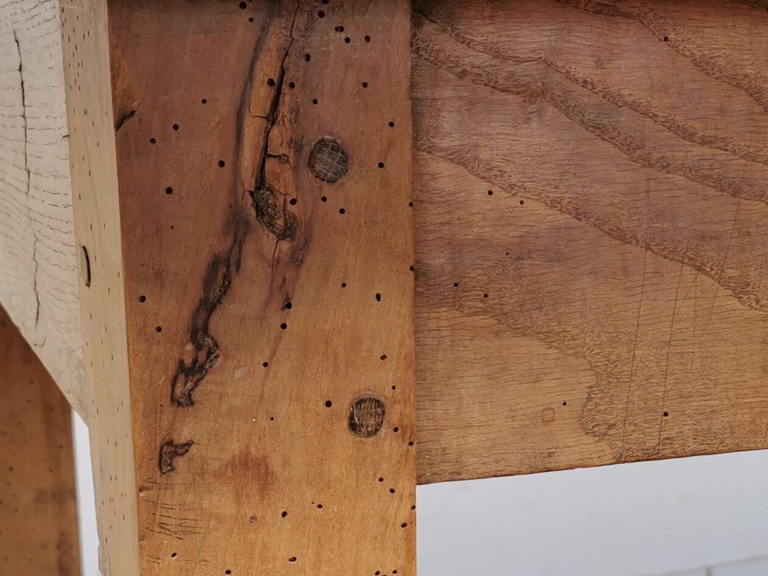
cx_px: 652
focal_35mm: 78
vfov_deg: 18.8
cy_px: 396
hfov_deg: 24.5
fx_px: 1730
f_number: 1.8
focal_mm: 5.58
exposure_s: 1/100
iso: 50
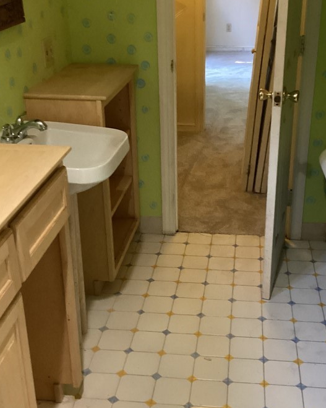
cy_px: 206
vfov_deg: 39.5
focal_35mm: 47
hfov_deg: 32.0
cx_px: 189
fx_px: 567
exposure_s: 1/25
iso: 500
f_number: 2.4
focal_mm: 3.3
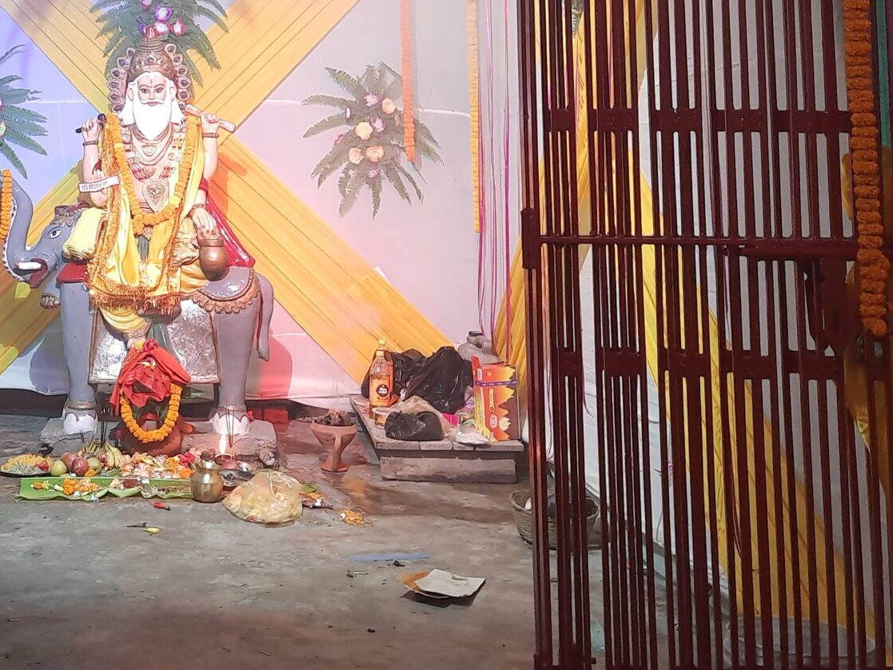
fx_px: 1419
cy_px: -14
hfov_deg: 33.4
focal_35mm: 55
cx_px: 114
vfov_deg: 25.2
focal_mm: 5.23
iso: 250
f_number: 1.8
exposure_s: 1/33
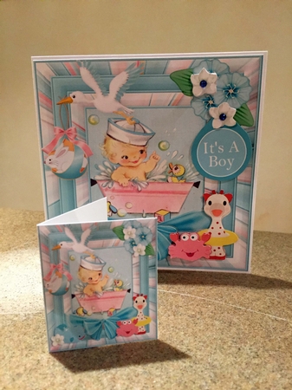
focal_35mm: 29
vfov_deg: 61.7
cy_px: 195
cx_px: 146
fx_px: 326
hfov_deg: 48.2
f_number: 2.2
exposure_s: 1/17
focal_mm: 4.15
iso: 250
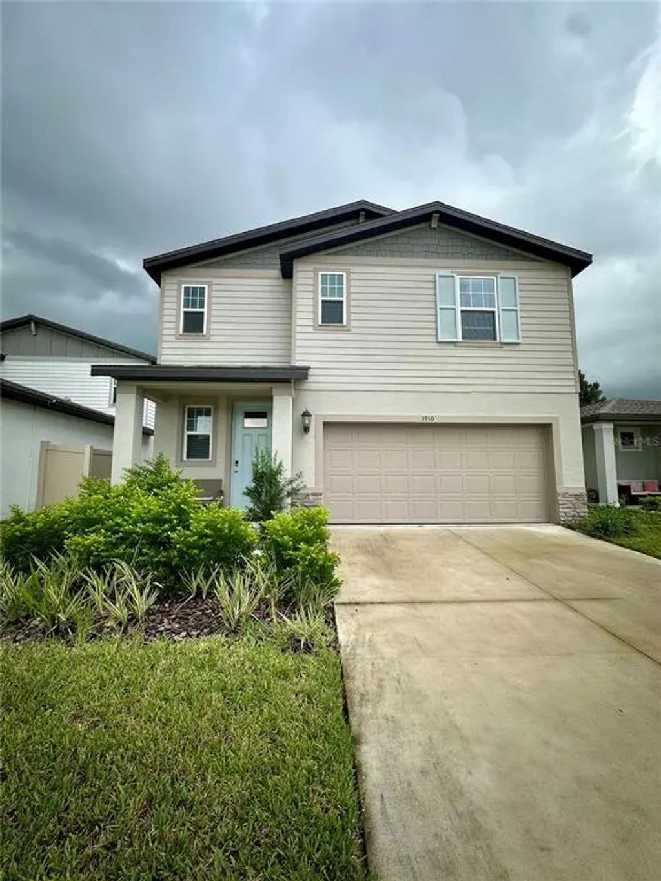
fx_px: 356
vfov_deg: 102.1
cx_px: 330
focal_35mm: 14
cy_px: 440
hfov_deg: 85.7
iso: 40
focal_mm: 2.22
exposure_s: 1/602
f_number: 2.2
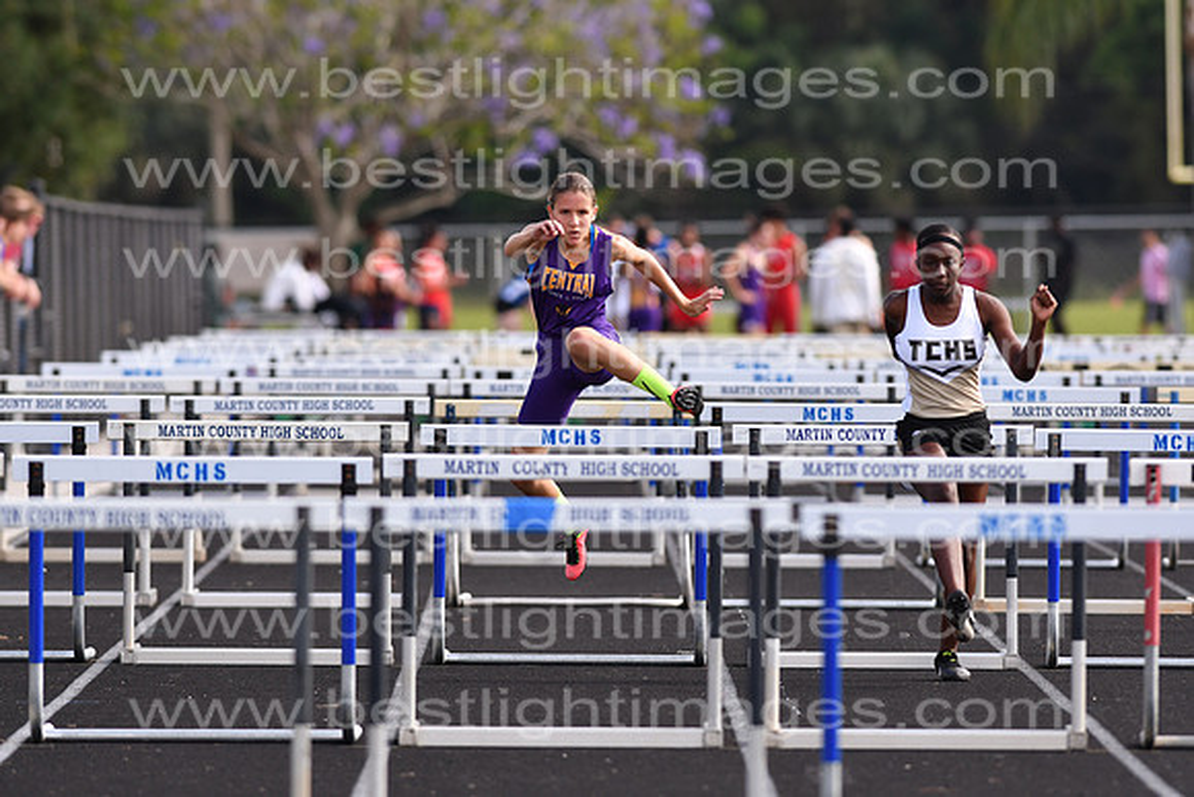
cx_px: 597
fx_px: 14928
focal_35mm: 450
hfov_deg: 4.6
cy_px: 398
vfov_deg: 3.1
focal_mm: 300
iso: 400
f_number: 4
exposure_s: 1/2000
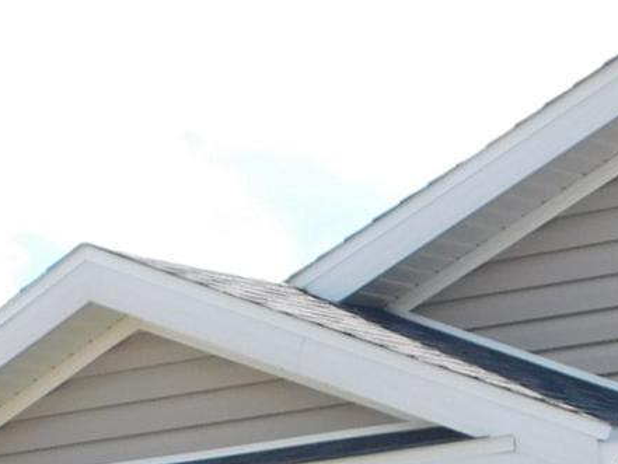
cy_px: 869
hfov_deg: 9.3
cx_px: 858
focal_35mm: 209
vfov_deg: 6.9
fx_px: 3732
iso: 125
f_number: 3.7
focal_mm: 8
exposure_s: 1/500
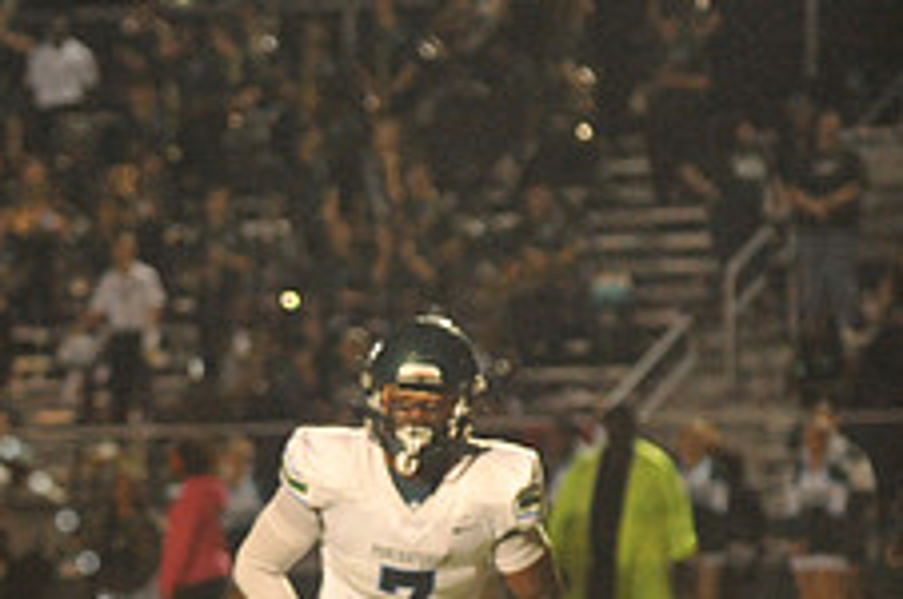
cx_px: -252
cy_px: 707
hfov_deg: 4.7
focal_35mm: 437
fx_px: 10946
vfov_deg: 3.1
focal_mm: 170
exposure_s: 1/250
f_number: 5
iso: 6400
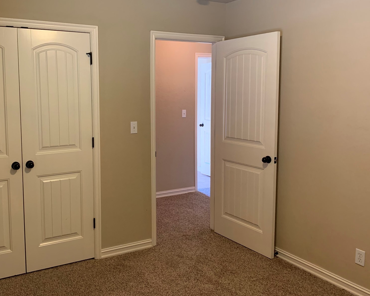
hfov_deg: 53.4
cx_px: 131
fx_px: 361
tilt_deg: -4.8
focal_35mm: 33
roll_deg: +0.8
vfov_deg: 44.5
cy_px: 131
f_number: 1.8
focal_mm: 4.25
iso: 320
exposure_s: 1/60
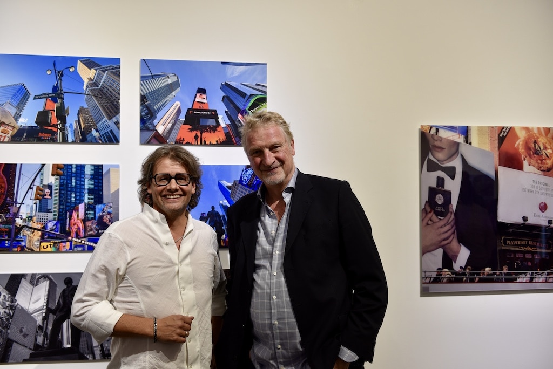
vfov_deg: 41.2
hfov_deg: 58.7
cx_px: 276
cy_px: 184
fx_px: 492
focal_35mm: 32
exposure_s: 1/60
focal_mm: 32
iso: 500
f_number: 3.2
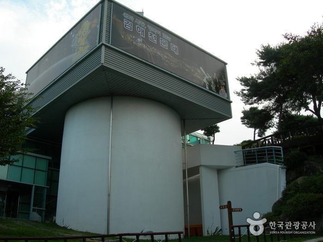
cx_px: 162
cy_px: 121
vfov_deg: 37.7
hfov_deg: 49.0
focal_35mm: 38
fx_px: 355
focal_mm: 7.8
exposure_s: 1/243
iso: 50
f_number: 4.8
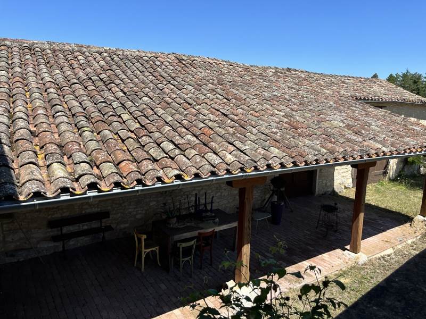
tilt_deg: -9.3
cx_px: 213
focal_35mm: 26
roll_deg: -2.3
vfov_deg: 53.1
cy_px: 160
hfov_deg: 67.3
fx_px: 320
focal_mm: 5.1
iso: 50
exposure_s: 1/2309
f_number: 1.6
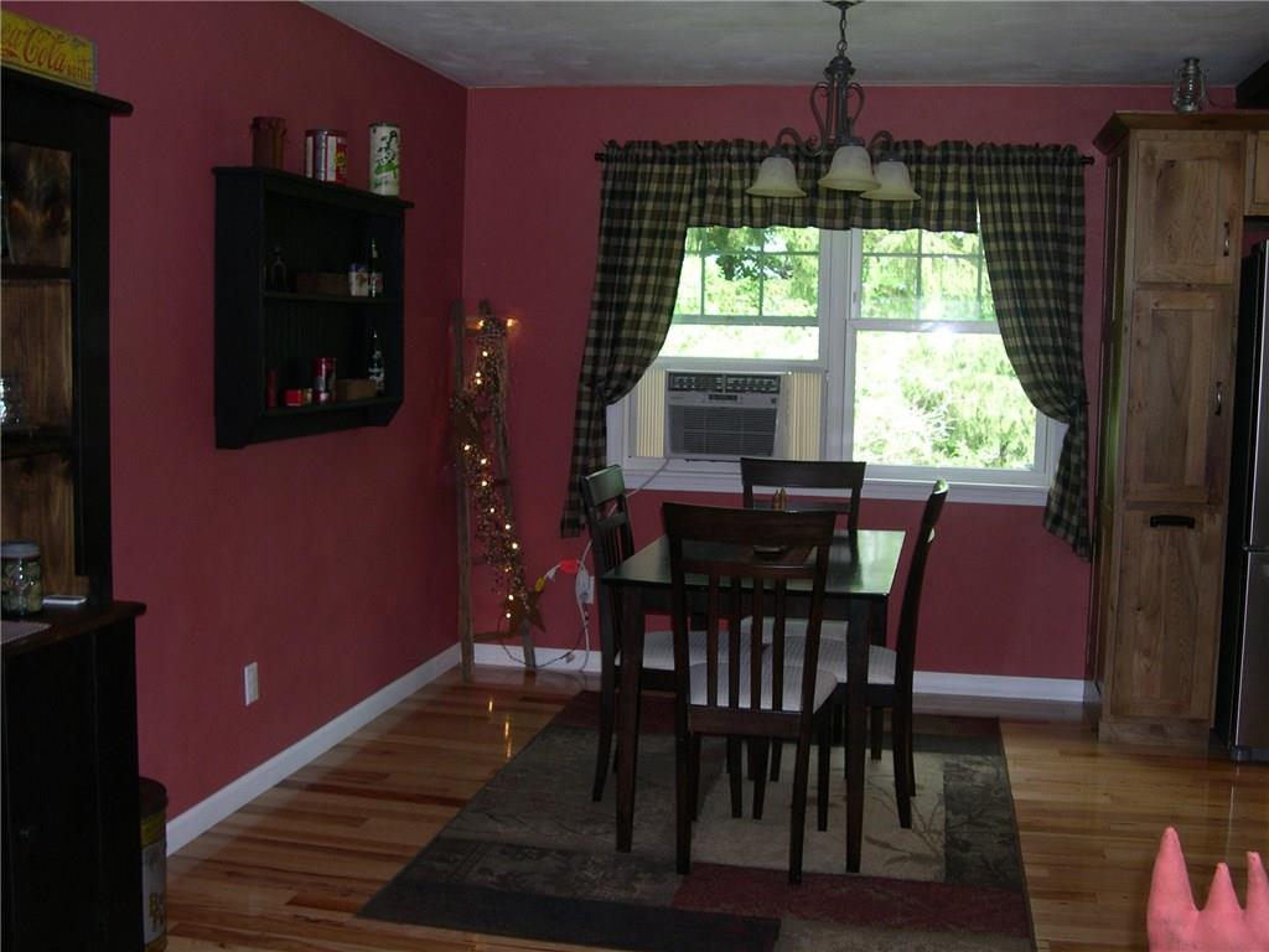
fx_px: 1393
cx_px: 634
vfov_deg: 37.7
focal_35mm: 38
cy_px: 476
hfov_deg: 49.0
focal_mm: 8
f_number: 2.8
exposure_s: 1/30
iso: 123
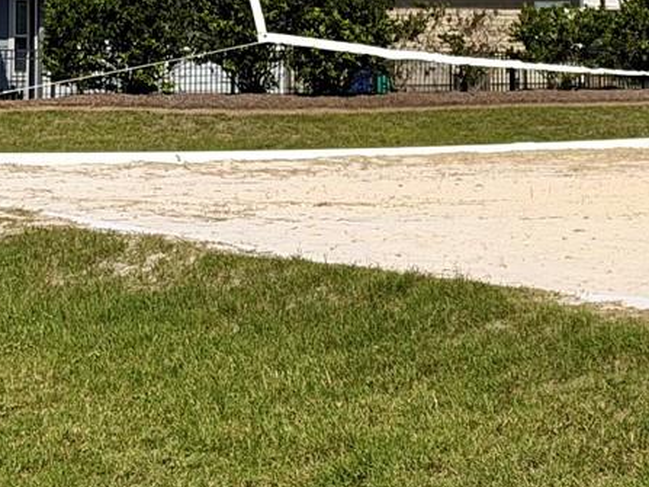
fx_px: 3224
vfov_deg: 8.5
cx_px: 952
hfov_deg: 11.1
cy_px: -74
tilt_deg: +2.0
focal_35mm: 172
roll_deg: +0.6
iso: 64
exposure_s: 1/9901
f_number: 1.78
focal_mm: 6.76
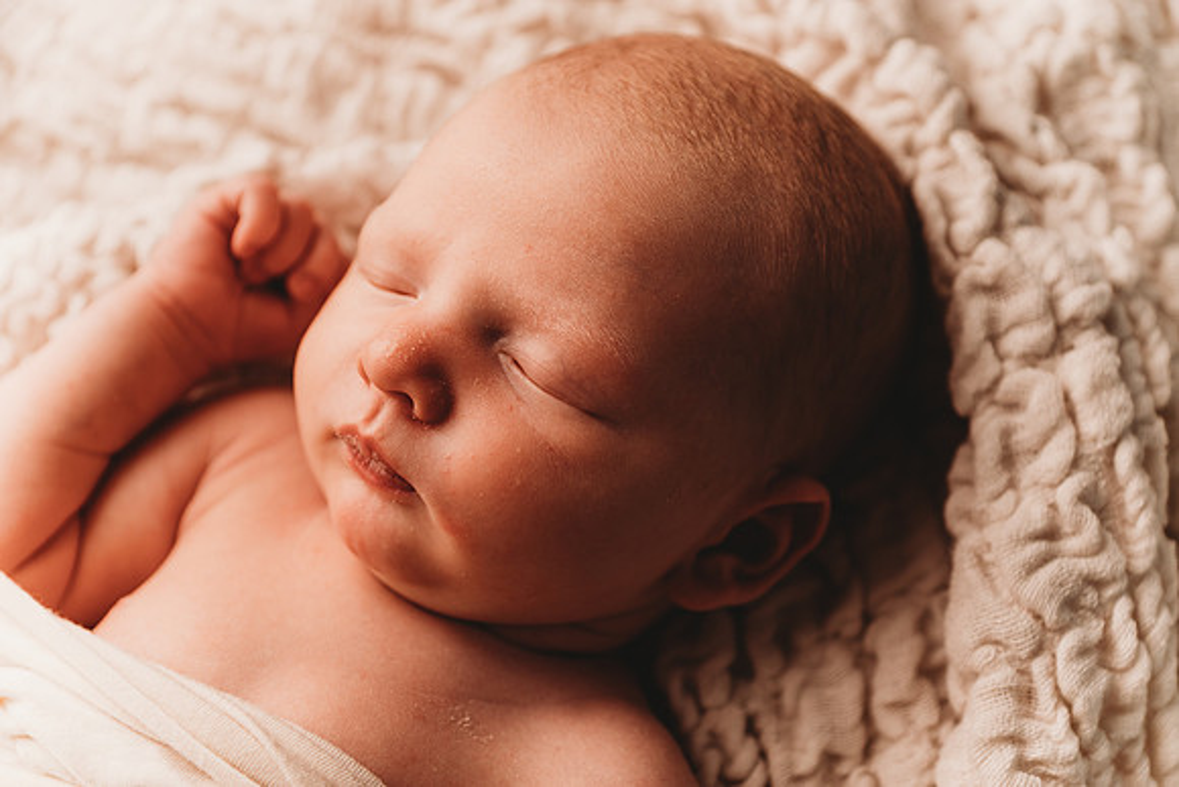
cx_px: 590
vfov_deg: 19.5
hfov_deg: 28.8
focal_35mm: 70
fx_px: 2293
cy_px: 394
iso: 100
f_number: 4
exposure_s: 1/160
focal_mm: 70
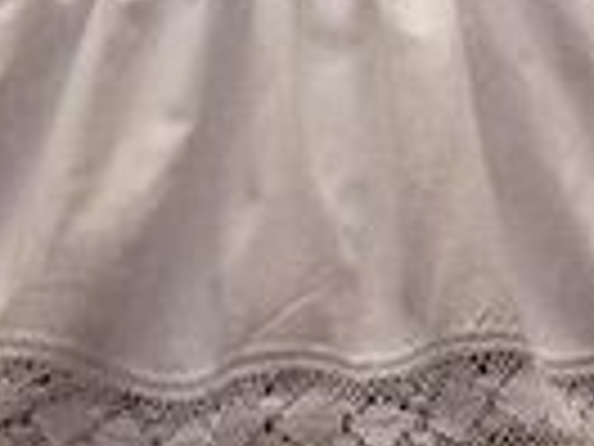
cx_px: 292
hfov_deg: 10.7
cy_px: -144
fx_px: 3175
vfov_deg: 7.9
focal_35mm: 185
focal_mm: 5.8
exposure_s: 1/400
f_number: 2.8
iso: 400
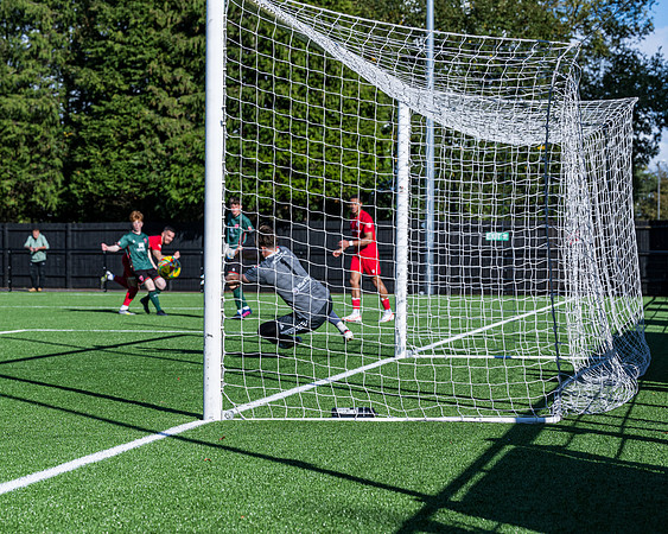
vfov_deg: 15.3
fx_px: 1986
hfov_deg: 19.1
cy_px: 326
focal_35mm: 100
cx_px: 261
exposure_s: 1/2500
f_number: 5
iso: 200
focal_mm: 70
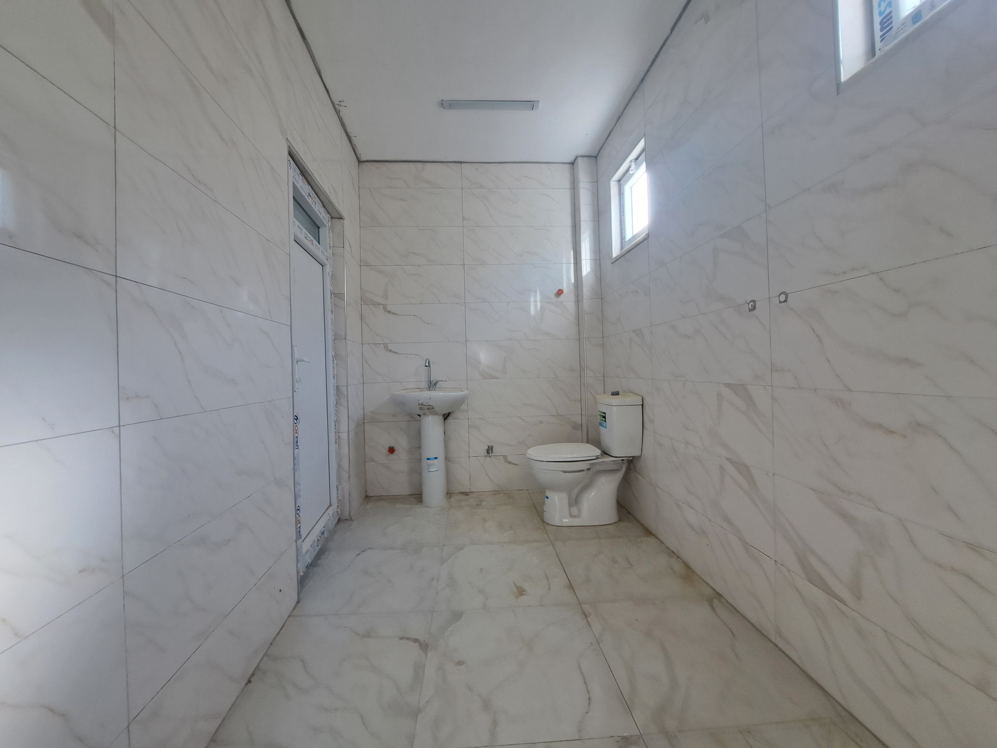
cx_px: 498
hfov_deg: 106.2
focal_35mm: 13
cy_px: 374
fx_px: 374
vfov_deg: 89.9
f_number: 2.2
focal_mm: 1.74
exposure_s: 1/50
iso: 64
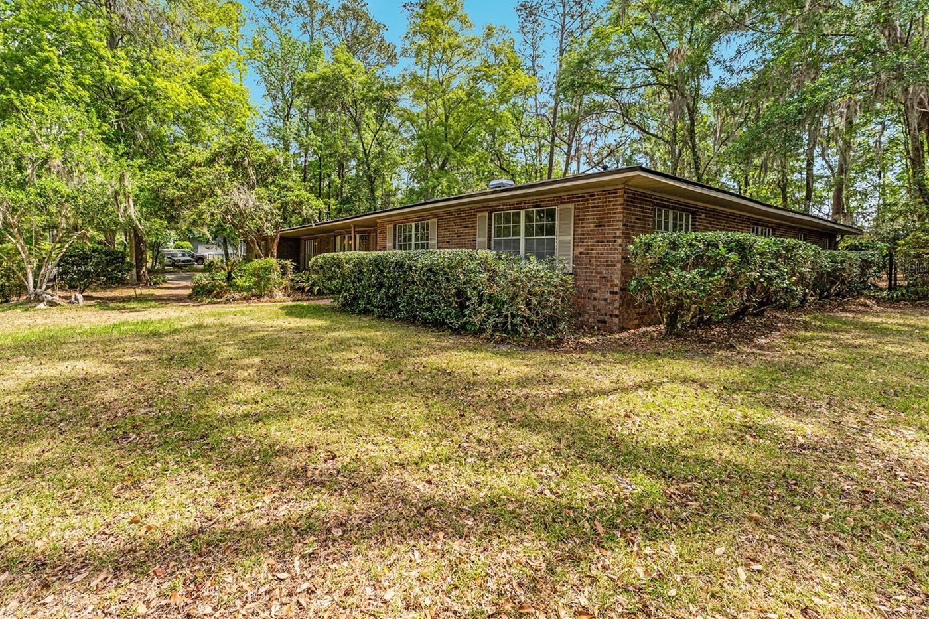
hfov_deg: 94.1
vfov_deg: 71.1
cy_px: 267
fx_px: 431
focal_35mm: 17
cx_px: 426
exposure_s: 1/400
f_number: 7.1
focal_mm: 14.6
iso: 400
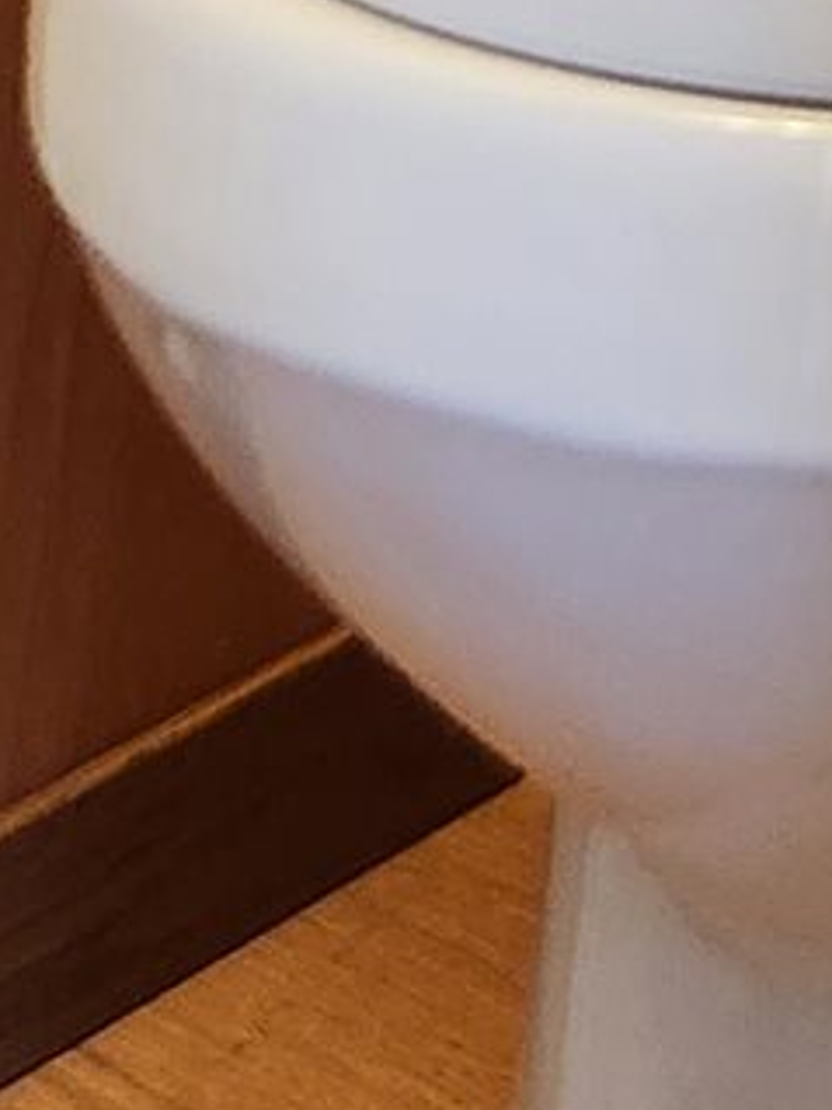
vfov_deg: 10.0
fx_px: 5323
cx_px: 578
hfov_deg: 8.9
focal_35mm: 166
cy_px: -1768
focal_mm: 5.4
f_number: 1.8
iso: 400
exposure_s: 1/120
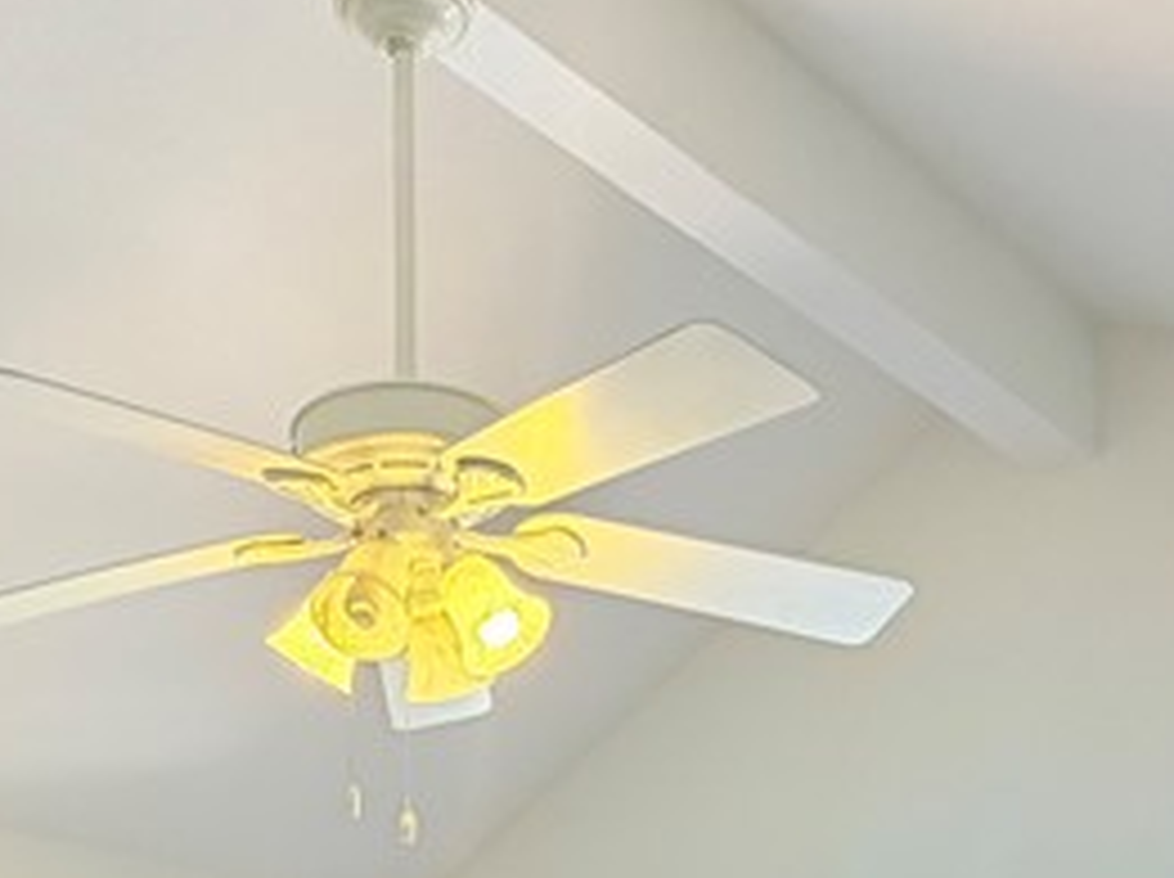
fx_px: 1863
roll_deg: +0.9
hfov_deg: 34.9
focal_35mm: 55
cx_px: 517
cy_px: 1189
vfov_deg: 23.1
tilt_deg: +2.0
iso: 160
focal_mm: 2.22
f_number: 2.2
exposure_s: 1/120
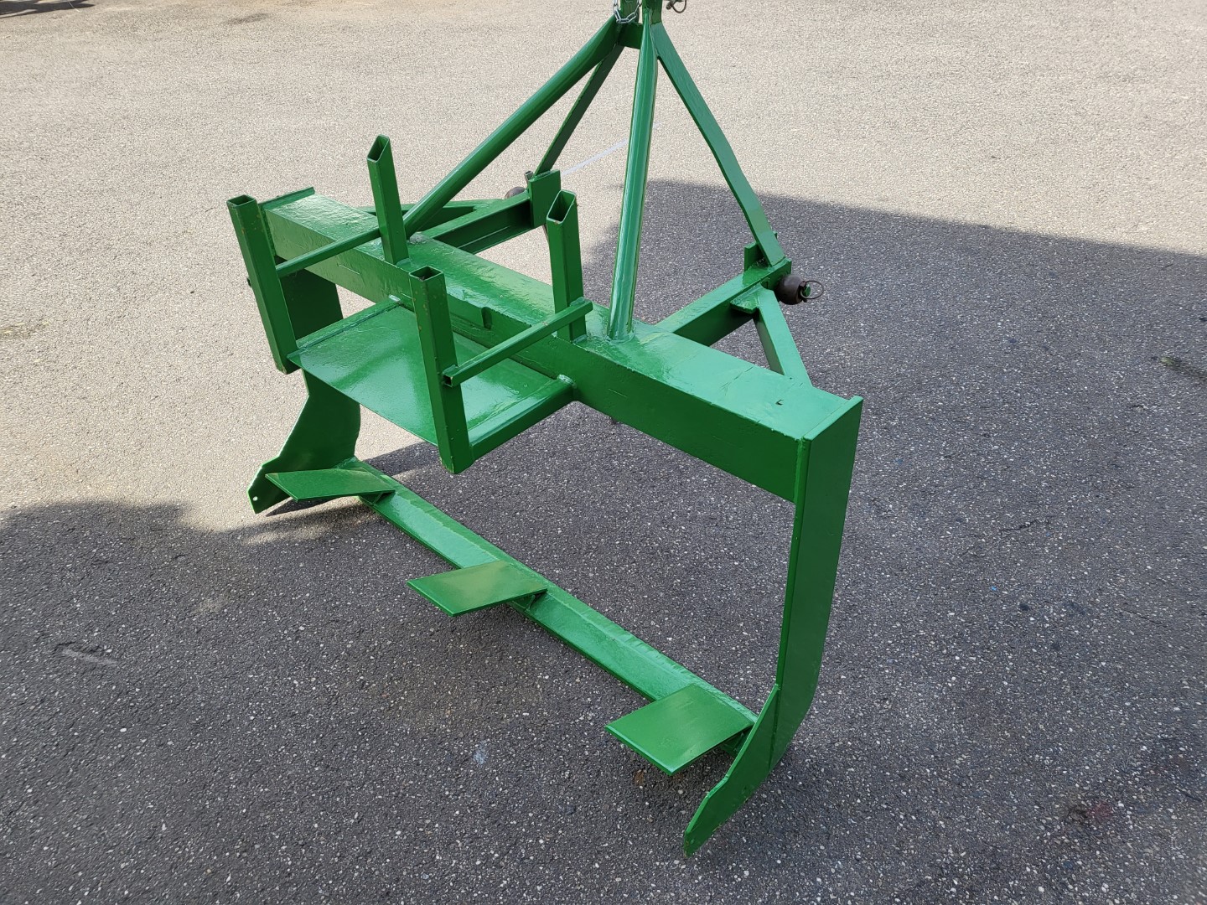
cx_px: 604
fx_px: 907
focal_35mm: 26
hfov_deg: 67.3
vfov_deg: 53.1
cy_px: 452
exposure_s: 1/716
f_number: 1.8
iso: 50
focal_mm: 4.25
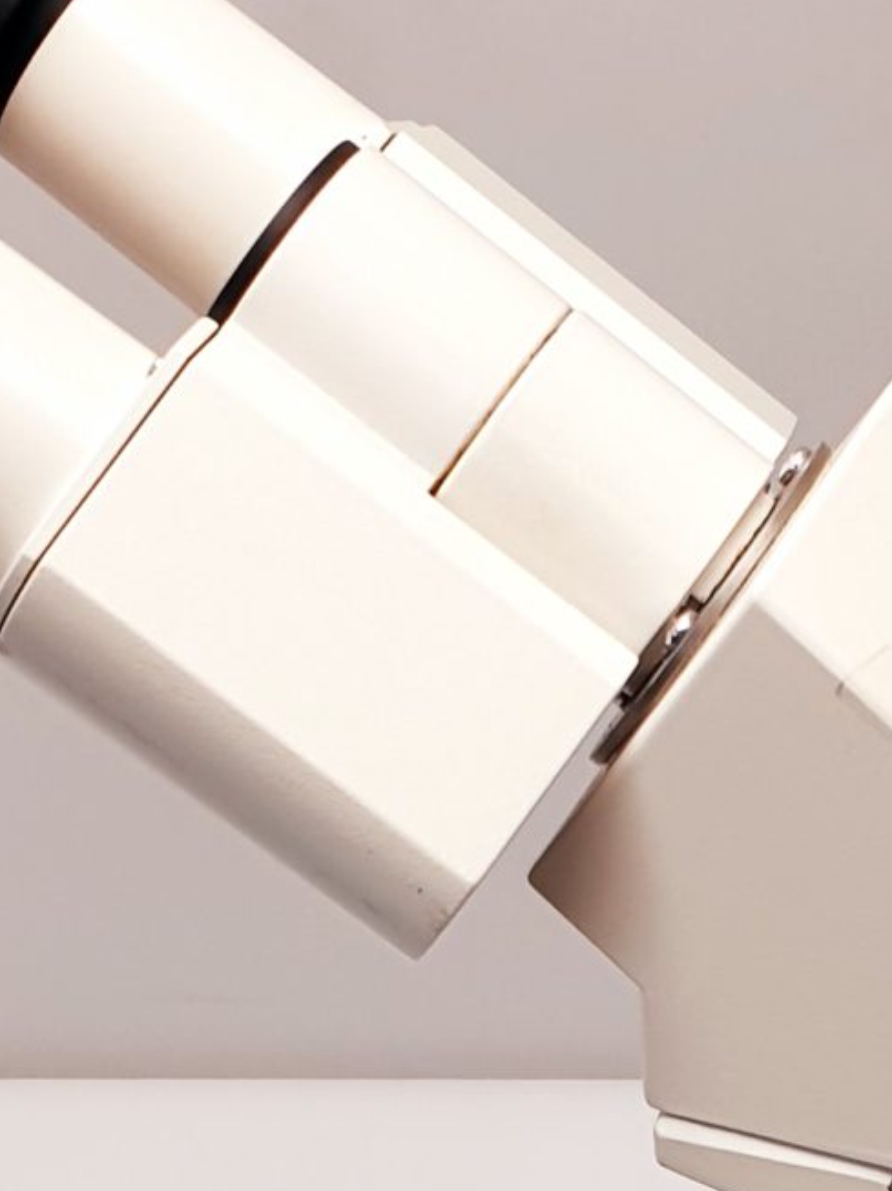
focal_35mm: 102
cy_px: 1461
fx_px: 3508
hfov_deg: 14.2
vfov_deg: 18.2
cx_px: 987
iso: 80
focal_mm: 4.3
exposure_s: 1/100
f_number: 2.4
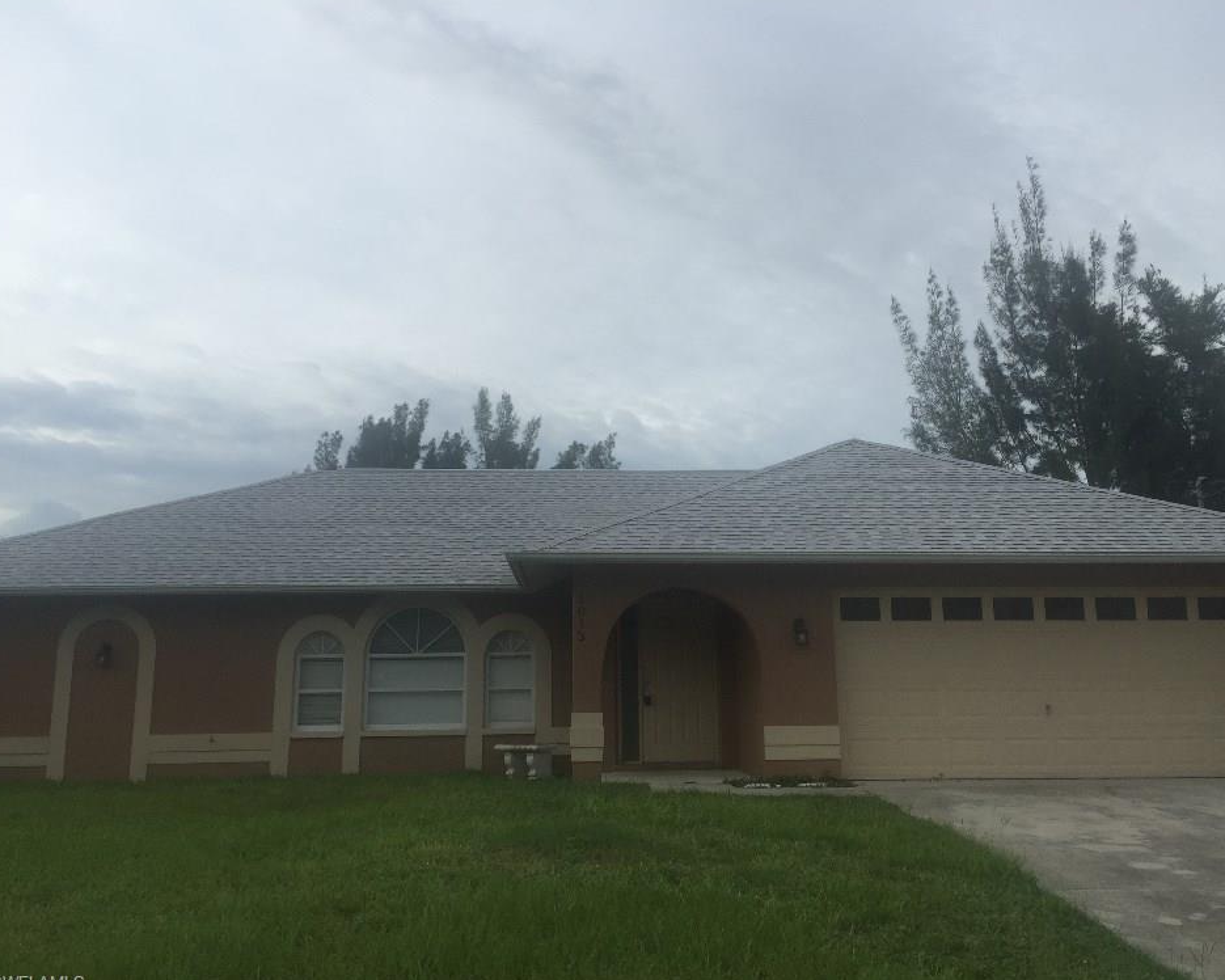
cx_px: 659
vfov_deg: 47.1
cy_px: 493
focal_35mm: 31
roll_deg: -0.6
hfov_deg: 57.1
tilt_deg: +13.6
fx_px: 1124
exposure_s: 1/1582
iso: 32
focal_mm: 4.15
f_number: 2.2
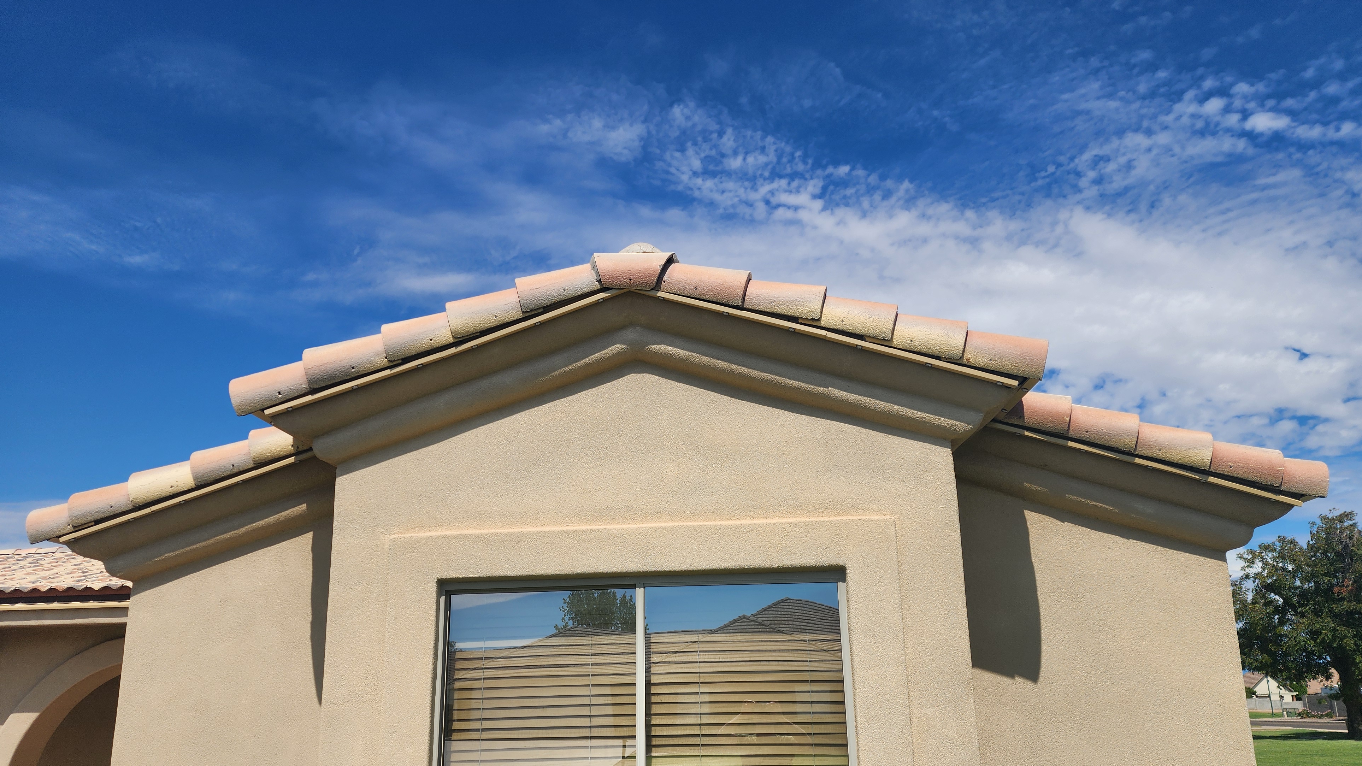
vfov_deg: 44.0
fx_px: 939
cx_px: 690
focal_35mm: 26
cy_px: 483
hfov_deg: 71.9
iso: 12
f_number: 1.8
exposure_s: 1/1920
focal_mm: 6.4
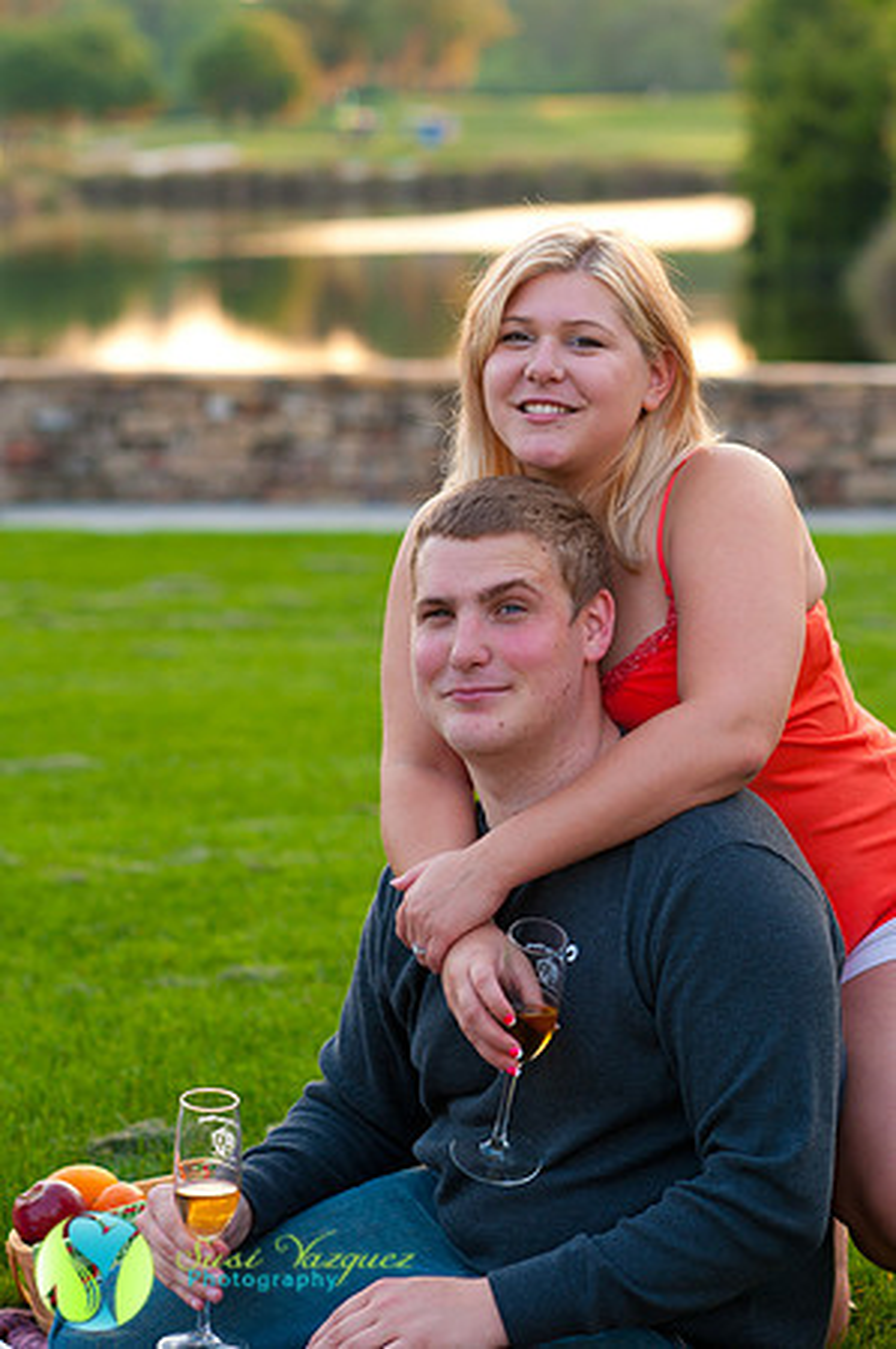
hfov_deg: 16.0
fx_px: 3180
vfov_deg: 23.9
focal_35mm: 85
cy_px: 674
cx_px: 448
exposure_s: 1/125
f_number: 3.5
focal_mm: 85
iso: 200
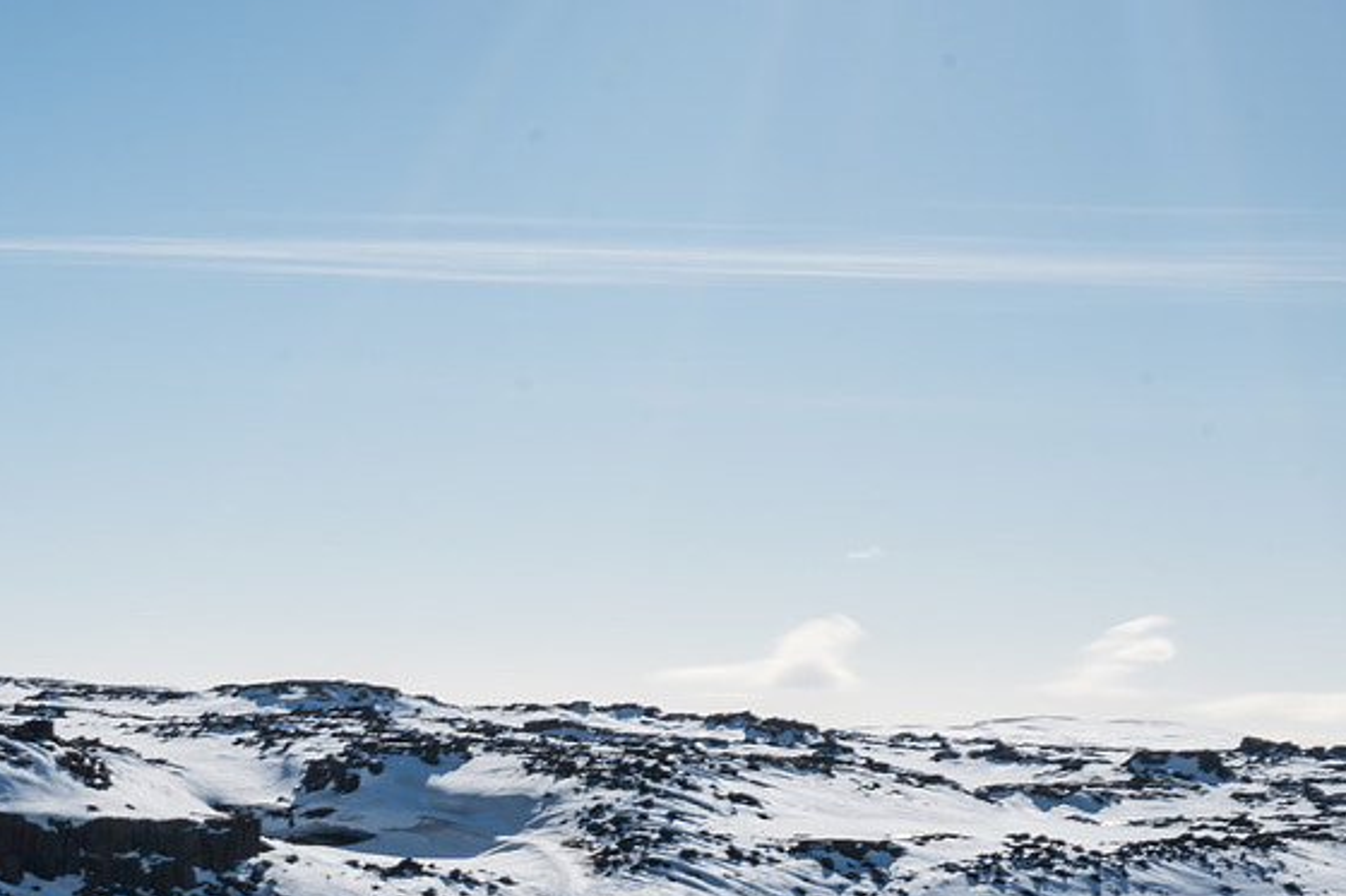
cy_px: 1166
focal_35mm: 100
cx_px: 245
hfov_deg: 20.2
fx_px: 3738
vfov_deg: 13.2
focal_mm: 35
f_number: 20
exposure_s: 1/125
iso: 100
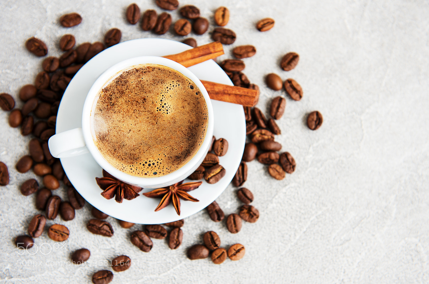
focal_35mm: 48
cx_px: 214
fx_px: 571
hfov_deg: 41.2
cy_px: 142
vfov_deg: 28.0
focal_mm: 48
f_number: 4
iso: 250
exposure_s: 1/125
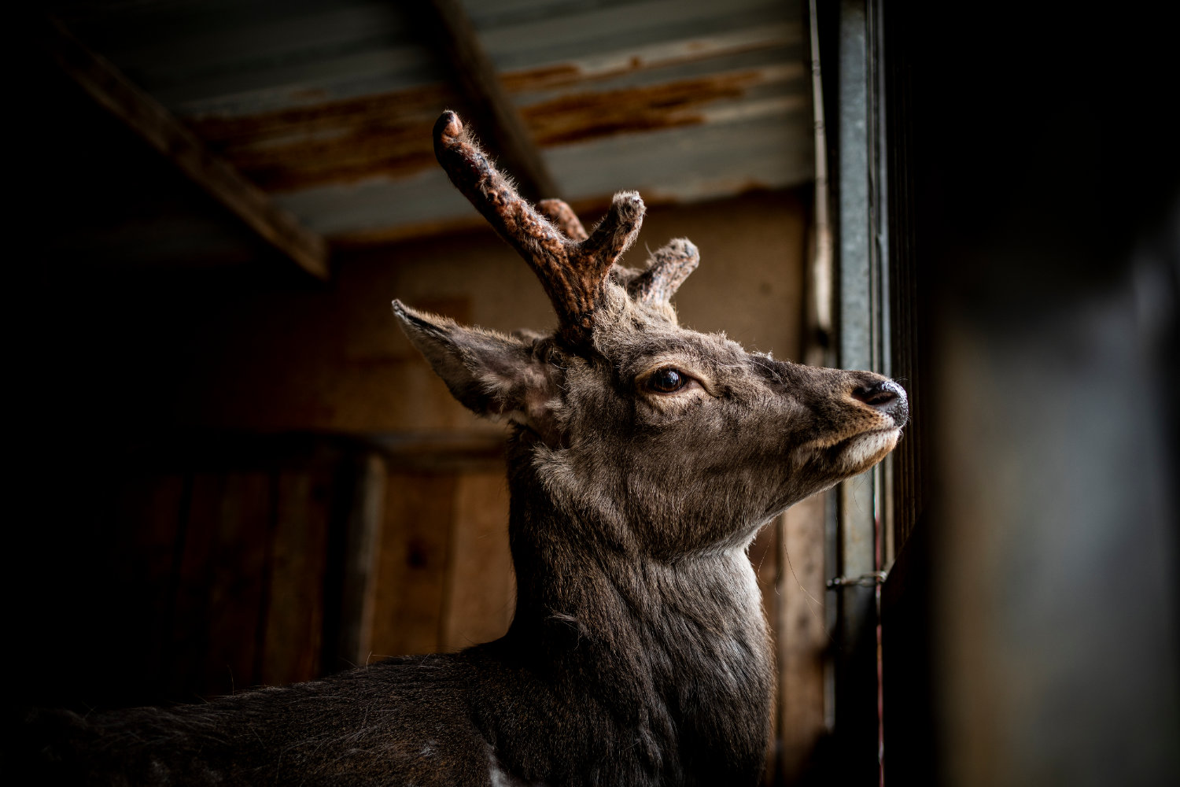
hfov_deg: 54.4
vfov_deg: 37.9
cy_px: 394
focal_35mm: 35
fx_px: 1147
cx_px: 590
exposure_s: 1/500
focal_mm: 35
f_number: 2
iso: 400
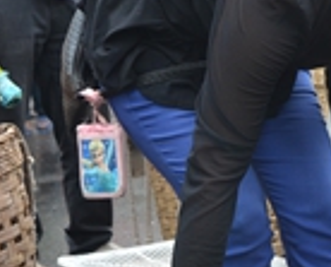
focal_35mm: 132
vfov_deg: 11.7
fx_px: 1296
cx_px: 362
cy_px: 206
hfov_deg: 14.2
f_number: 5
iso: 400
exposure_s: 1/100
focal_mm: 26
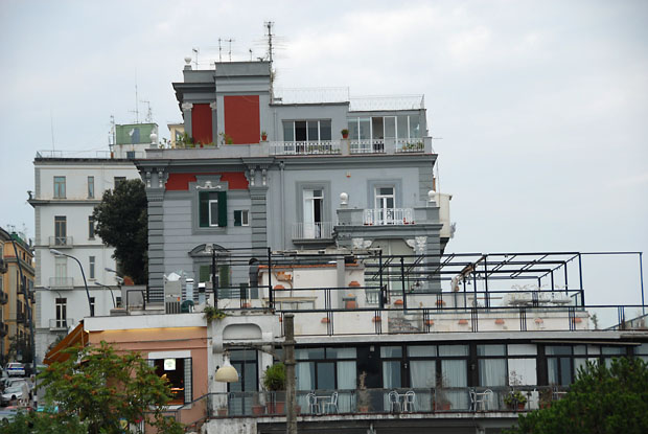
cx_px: 324
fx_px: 2217
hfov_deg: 16.6
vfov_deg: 11.2
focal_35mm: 123
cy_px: 217
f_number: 5
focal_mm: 82
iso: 100
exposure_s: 1/45
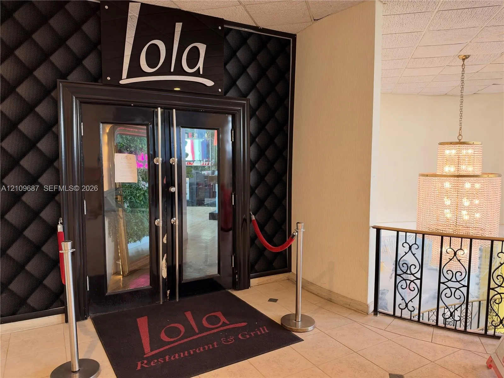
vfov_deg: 56.8
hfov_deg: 71.6
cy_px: 189
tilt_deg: -4.9
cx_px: 252
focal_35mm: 24
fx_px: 349
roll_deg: -0.2
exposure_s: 1/60
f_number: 1.48
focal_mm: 6.93
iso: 250
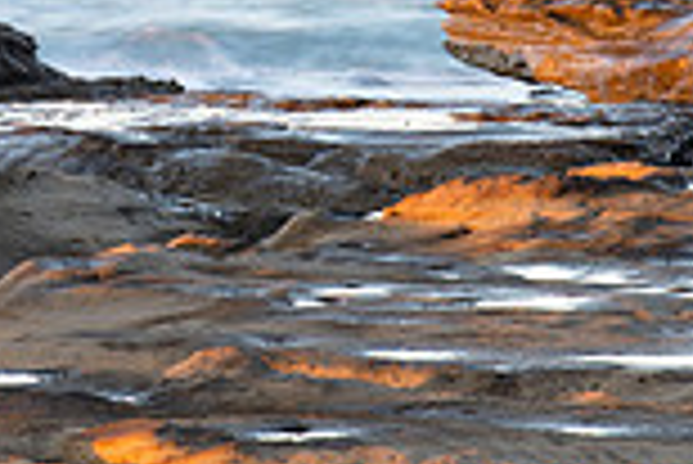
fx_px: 6724
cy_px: -115
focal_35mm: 349
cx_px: 90
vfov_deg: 3.9
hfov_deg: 5.9
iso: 31
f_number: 14
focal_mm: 92
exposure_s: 1/1.25
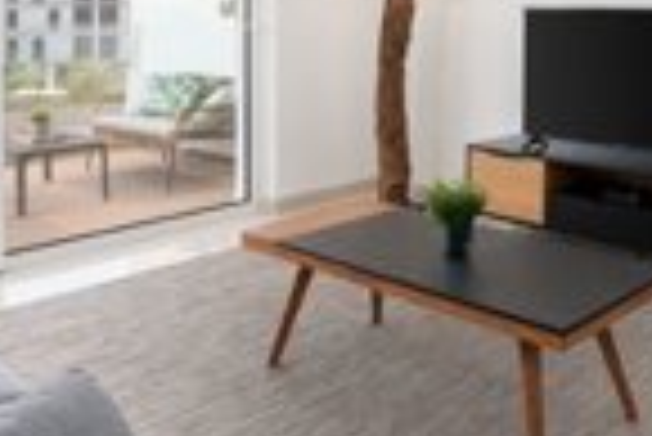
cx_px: 427
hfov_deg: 43.9
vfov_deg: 28.4
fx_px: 798
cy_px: -13
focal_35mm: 44
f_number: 9
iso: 200
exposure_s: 1/160
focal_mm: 16
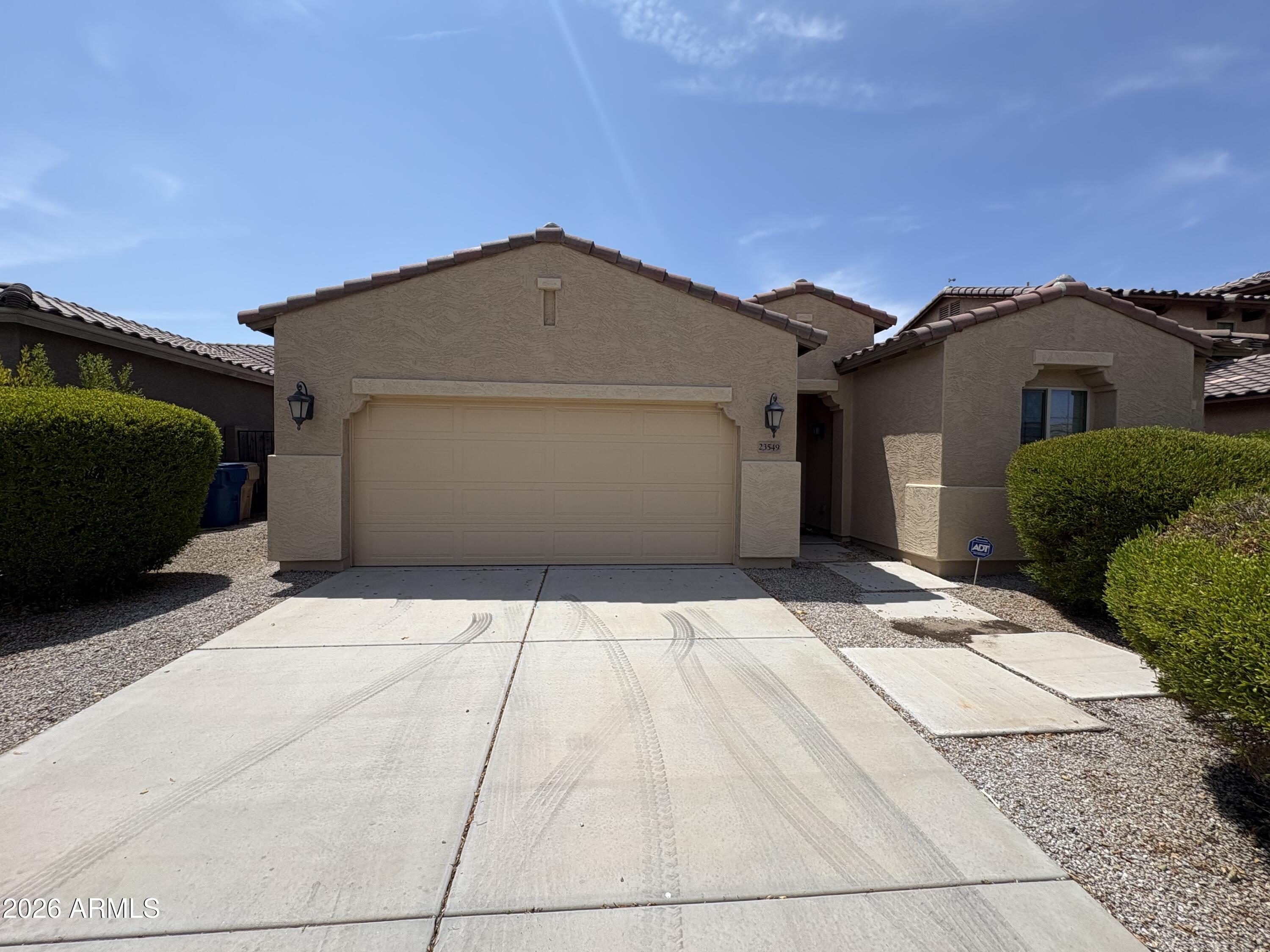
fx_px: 514
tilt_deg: -0.5
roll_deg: -1.0
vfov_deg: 85.7
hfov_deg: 102.1
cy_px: 476
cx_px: 635
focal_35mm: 14
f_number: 2.2
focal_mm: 2.22
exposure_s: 1/2342
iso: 50
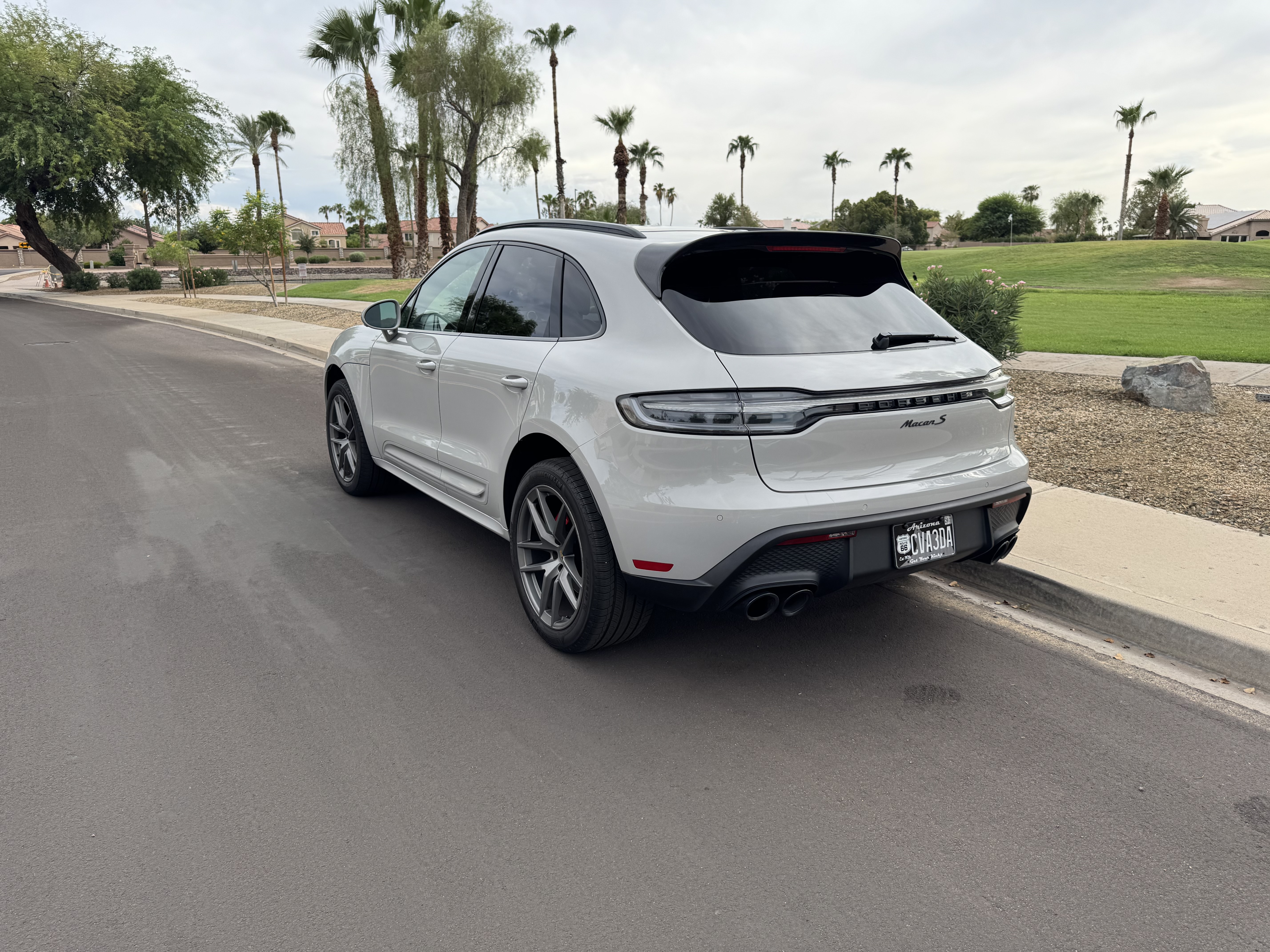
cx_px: 635
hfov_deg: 71.6
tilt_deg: -14.5
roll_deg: +1.0
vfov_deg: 56.8
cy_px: 476
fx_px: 881
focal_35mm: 24
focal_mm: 6.76
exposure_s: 1/1818
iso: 80
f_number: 1.78
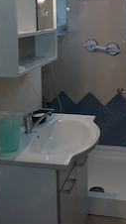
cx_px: 94
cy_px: 49
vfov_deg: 38.5
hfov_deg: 22.8
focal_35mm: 52
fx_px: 309
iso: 50
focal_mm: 3.6
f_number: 1.9
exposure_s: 1/50
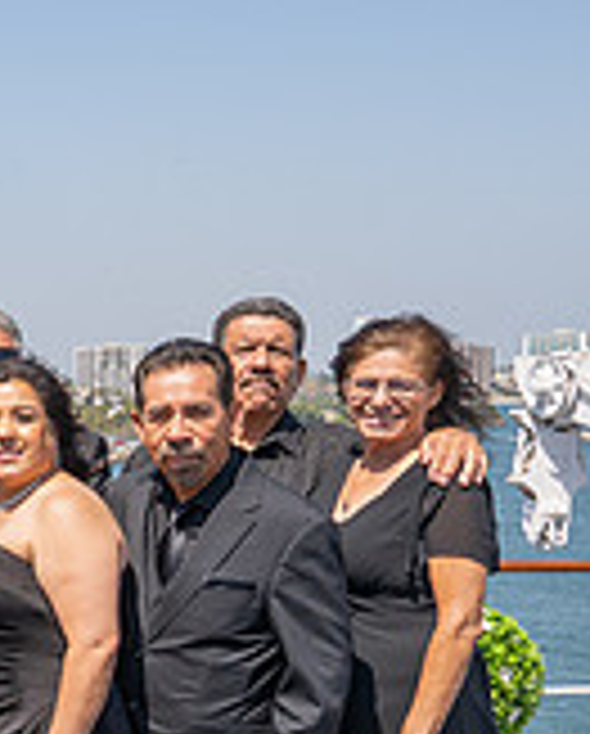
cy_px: 561
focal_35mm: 80
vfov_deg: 23.5
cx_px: -608
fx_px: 1741
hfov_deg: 15.3
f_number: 11
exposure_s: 1/200
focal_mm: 24
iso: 200
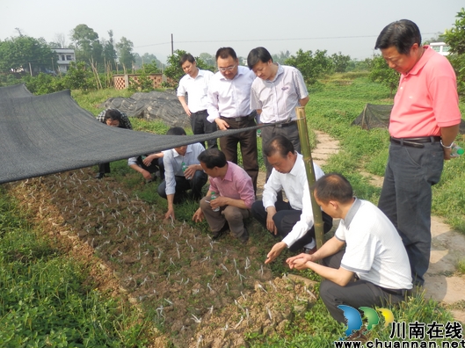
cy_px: 173
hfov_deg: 67.3
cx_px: 235
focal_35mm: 26
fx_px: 349
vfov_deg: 53.0
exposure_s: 1/640
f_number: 3
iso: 80
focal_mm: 4.5
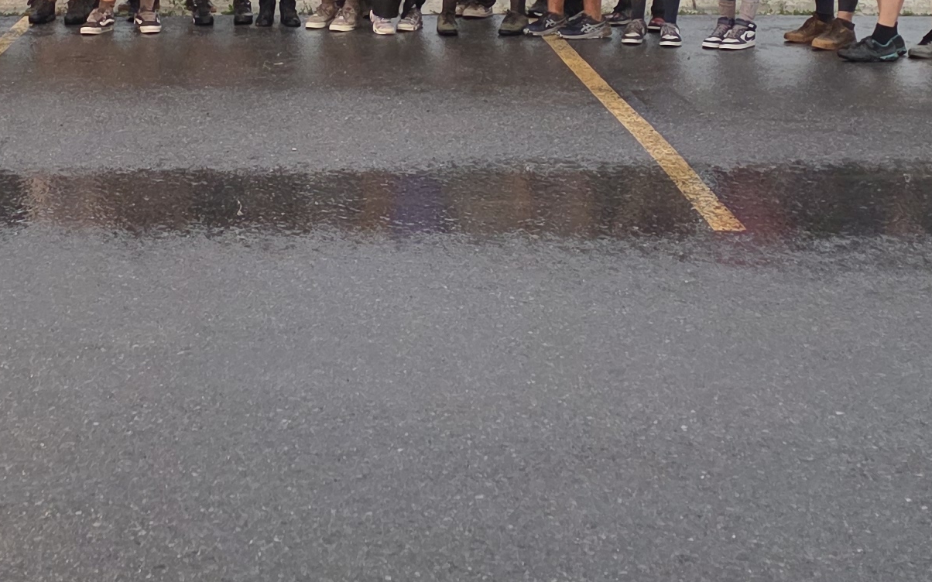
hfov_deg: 25.3
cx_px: 275
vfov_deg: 15.7
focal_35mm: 81
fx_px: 2057
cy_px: -46
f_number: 1.7
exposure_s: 1/120
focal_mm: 6.3
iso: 400
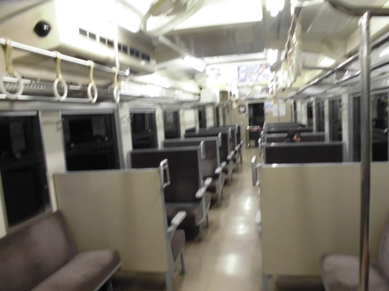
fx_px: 326
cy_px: 157
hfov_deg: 61.6
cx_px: 205
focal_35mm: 29
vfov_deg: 48.2
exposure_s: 1/13
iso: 400
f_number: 3.5
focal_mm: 4.6
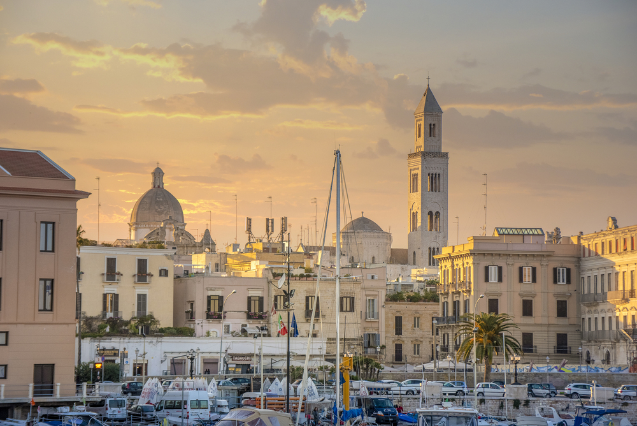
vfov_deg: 11.8
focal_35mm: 116
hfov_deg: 17.6
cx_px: 318
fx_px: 2054
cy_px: 213
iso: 500
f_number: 8
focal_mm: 116
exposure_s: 1/4000
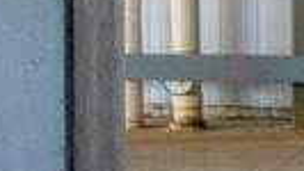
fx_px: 1428
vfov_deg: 6.9
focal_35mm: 177
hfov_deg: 11.4
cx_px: -217
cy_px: 17
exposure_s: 1/30
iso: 1250
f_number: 8
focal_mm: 22
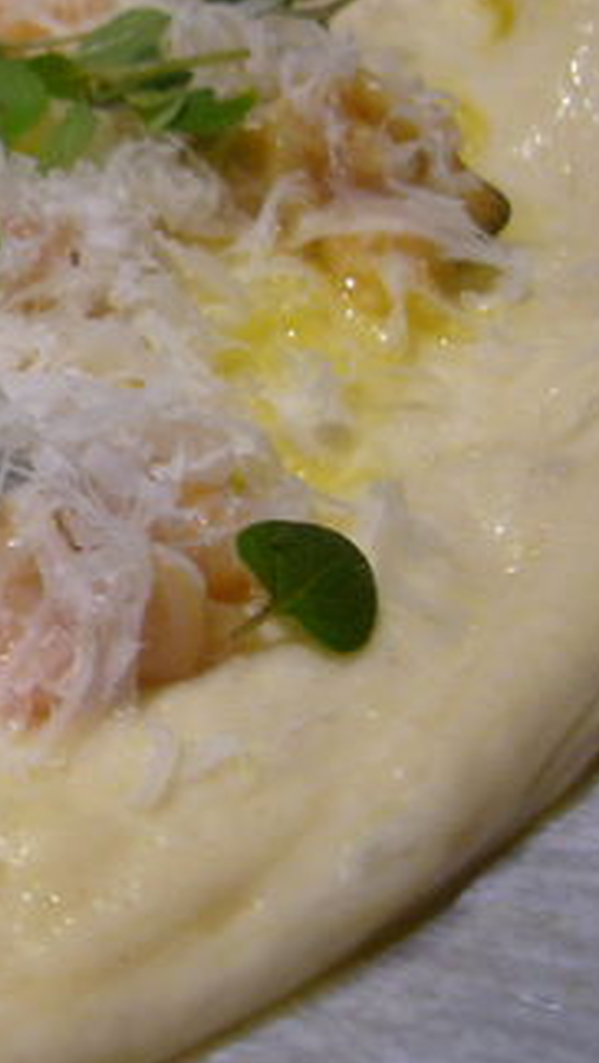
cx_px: -387
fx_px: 2228
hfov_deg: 14.0
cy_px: 425
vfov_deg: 26.8
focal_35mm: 79
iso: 100
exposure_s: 1/15
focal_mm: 5.8
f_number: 2.8
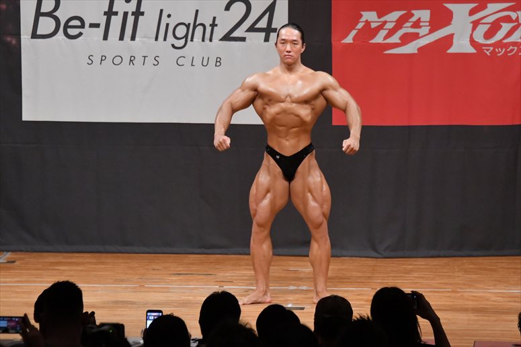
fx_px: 3689
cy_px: 174
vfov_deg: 5.4
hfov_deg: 8.1
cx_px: 260
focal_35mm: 255
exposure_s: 1/400
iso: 6400
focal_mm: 170
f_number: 5.6
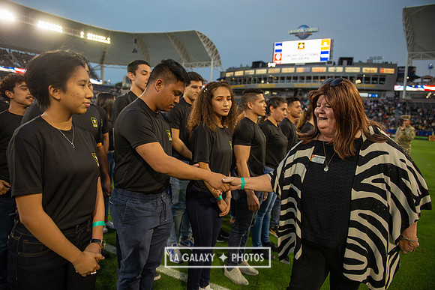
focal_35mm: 24
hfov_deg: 73.7
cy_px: 145
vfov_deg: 53.2
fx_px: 290
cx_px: 218
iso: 400
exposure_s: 1/500
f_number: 2.8
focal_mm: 24
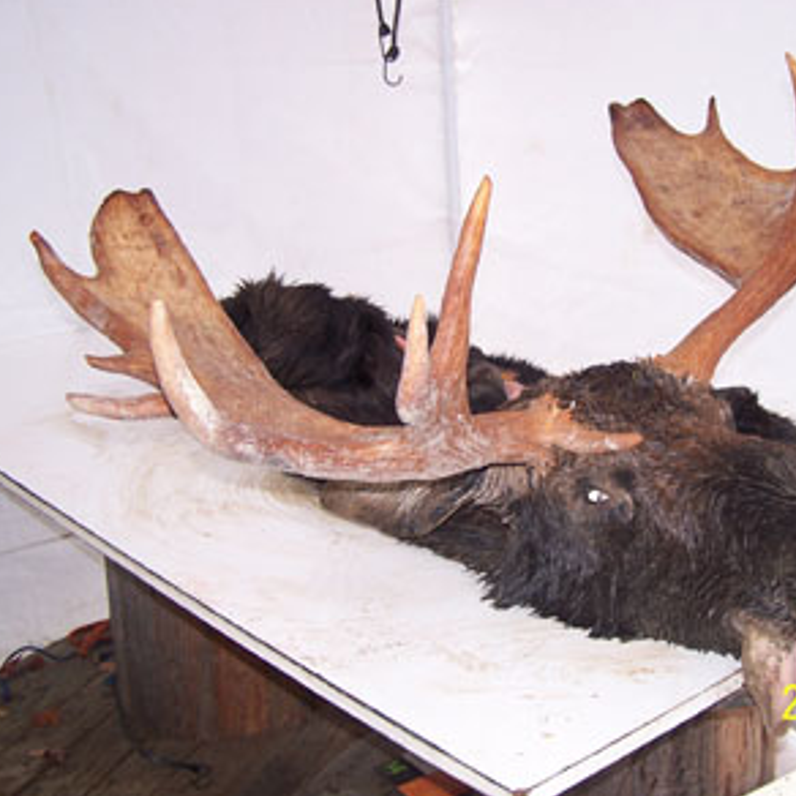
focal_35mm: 46
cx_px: 523
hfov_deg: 36.5
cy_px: 395
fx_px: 1197
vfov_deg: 36.8
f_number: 2.8
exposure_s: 1/60
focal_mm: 6.3
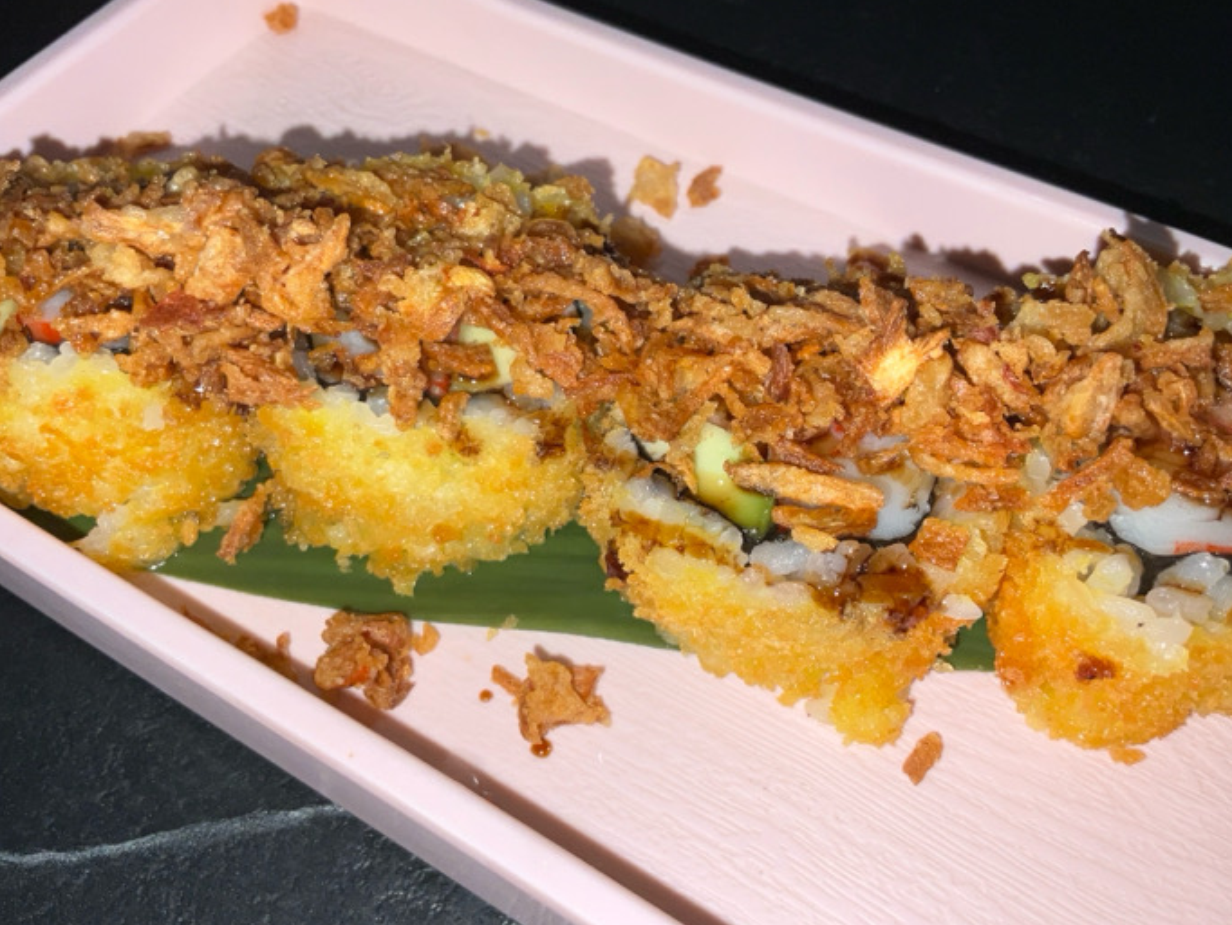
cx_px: 649
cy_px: 446
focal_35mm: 34
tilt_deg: -54.8
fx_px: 1211
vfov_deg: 41.8
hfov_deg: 53.9
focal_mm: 3
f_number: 1.8
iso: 16
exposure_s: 1/265
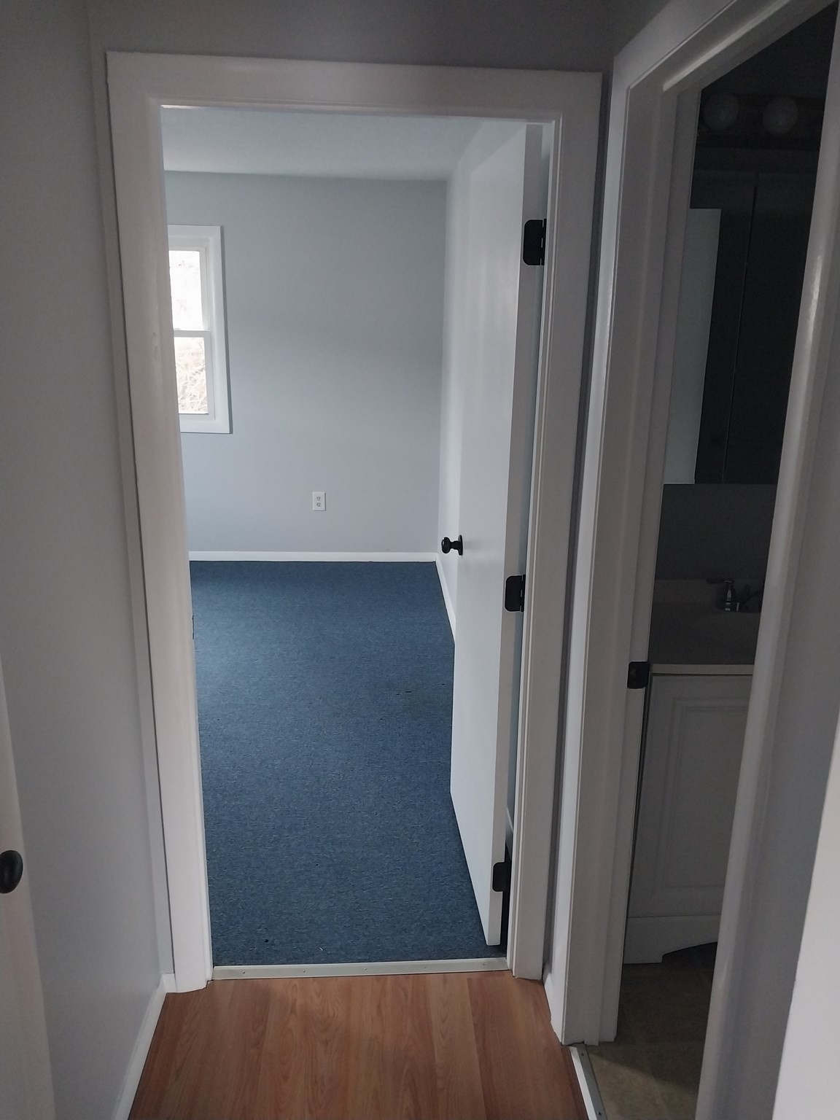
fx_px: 841
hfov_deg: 53.1
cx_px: 420
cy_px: 560
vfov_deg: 67.3
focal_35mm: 26
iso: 320
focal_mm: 4
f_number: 1.8
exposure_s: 1/50
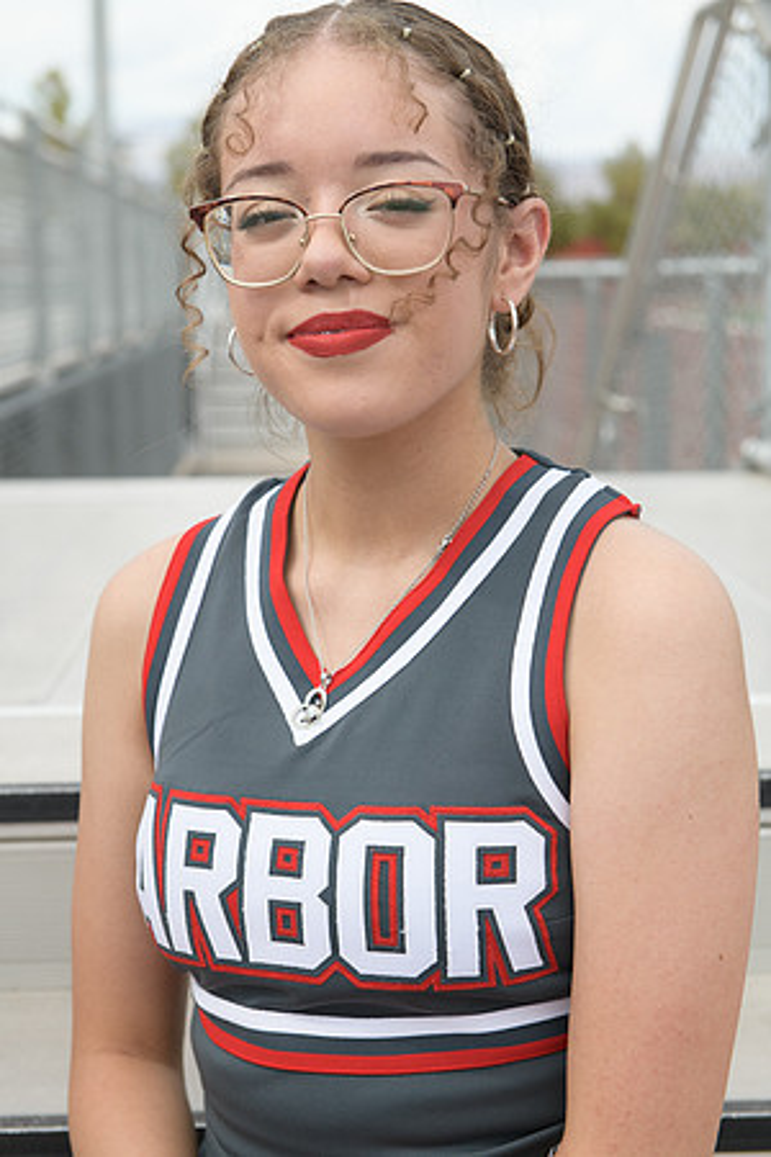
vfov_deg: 28.8
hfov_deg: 19.5
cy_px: 578
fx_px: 2249
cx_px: 386
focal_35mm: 70
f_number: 5.6
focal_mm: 70
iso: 800
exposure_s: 1/1250
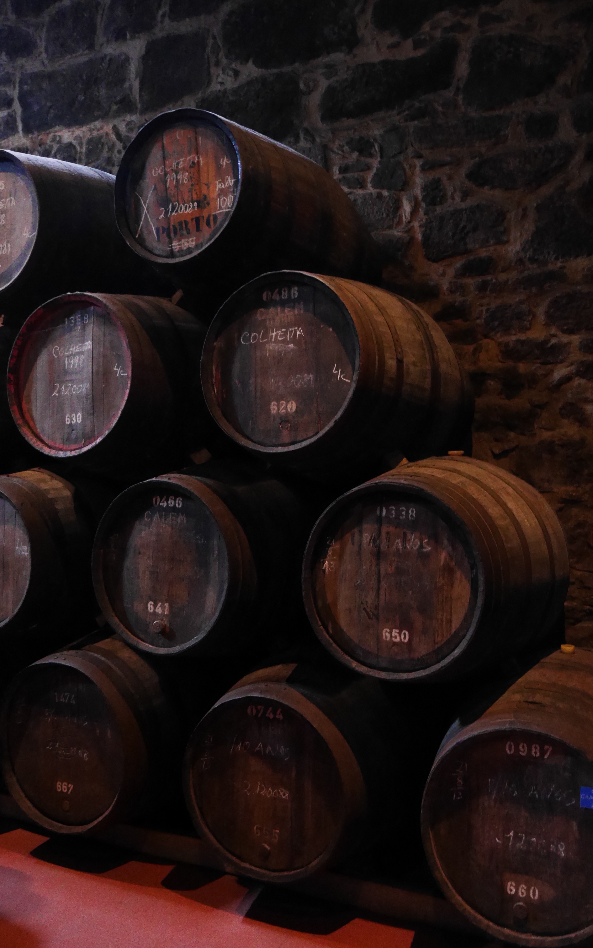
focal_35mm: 32
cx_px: 353
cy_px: 474
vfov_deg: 59.7
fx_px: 827
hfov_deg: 39.3
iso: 3200
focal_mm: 15
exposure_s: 1/8
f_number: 3.6
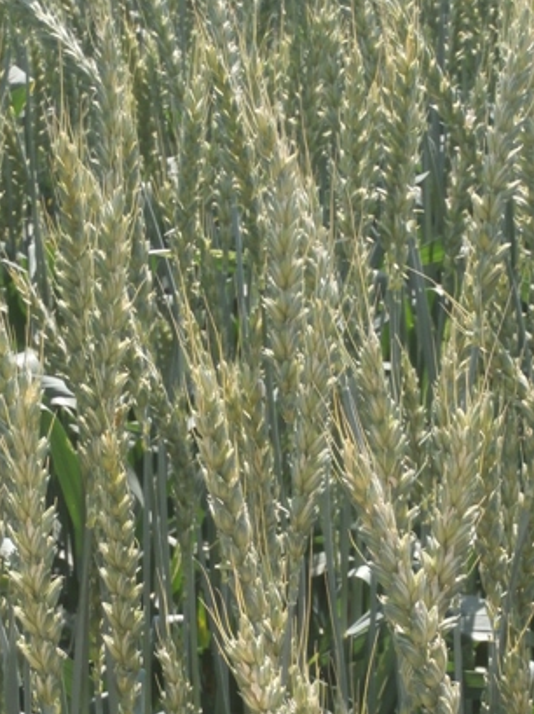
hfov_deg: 10.4
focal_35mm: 143
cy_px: 748
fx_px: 2946
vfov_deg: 13.6
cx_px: 270
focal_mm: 10.11
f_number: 4.5
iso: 100
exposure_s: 1/320
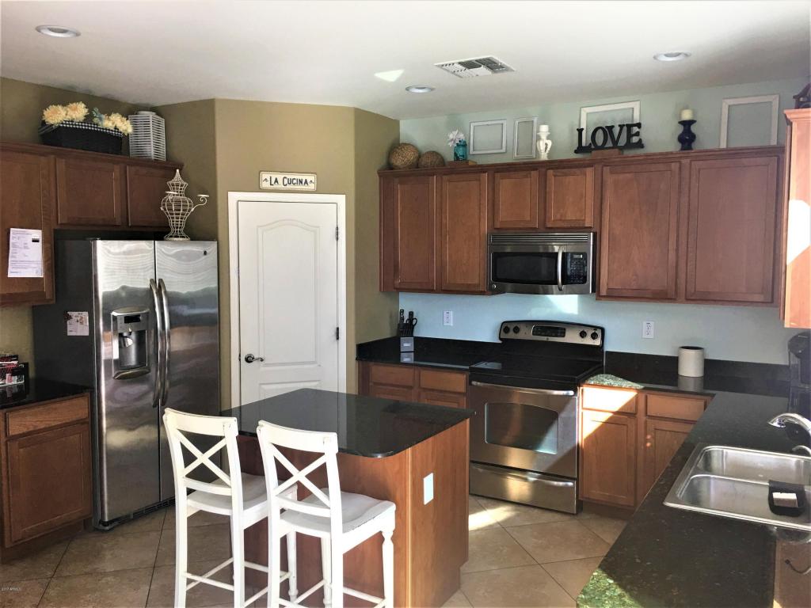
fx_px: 679
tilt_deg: -3.4
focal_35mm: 29
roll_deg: -0.3
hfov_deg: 61.7
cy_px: 304
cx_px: 406
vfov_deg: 48.2
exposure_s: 1/30
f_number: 2.2
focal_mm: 4.15
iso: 25
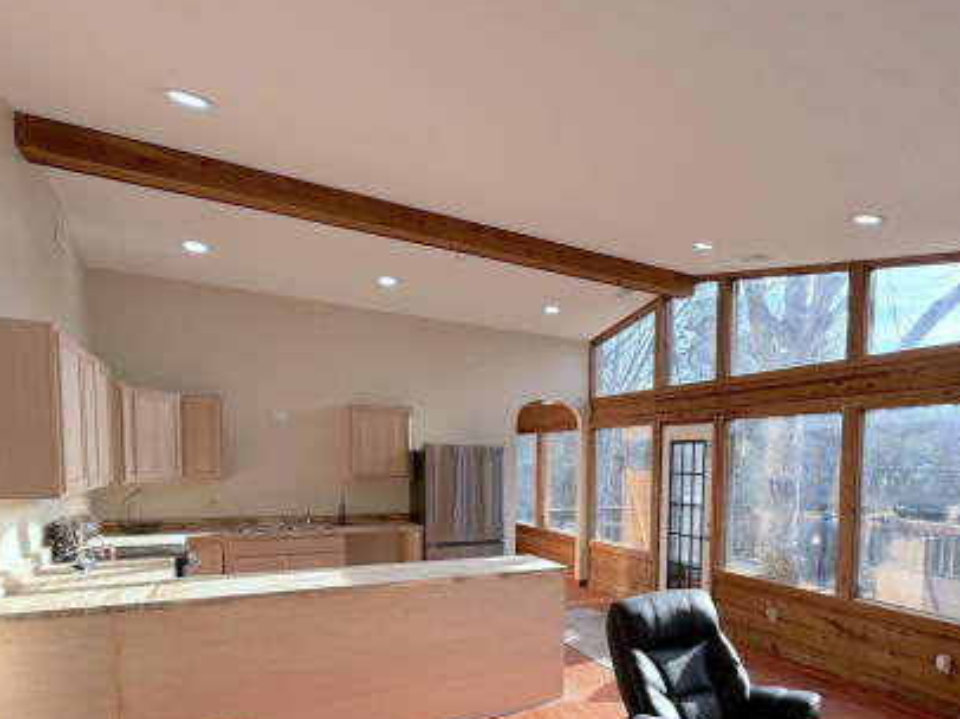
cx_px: 687
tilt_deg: -4.1
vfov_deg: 56.8
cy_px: 509
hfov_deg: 70.3
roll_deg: -0.6
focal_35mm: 23
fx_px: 637
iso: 20
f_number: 2.2
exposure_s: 1/120
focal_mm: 2.22
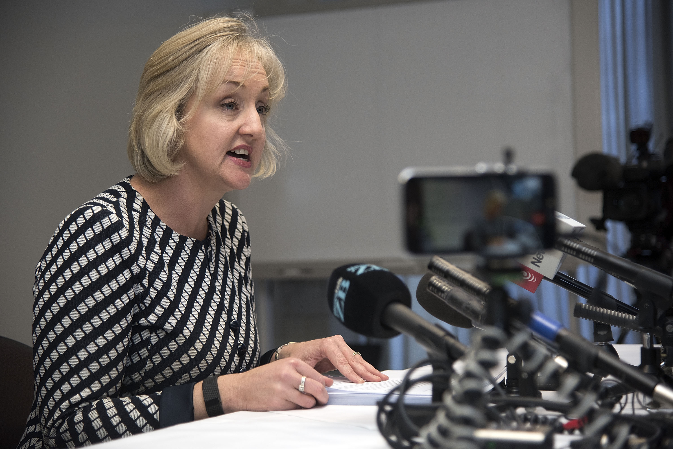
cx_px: 336
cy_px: 224
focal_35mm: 78
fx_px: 1458
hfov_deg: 26.0
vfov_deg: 17.5
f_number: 4
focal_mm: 78
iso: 1250
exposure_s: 1/250
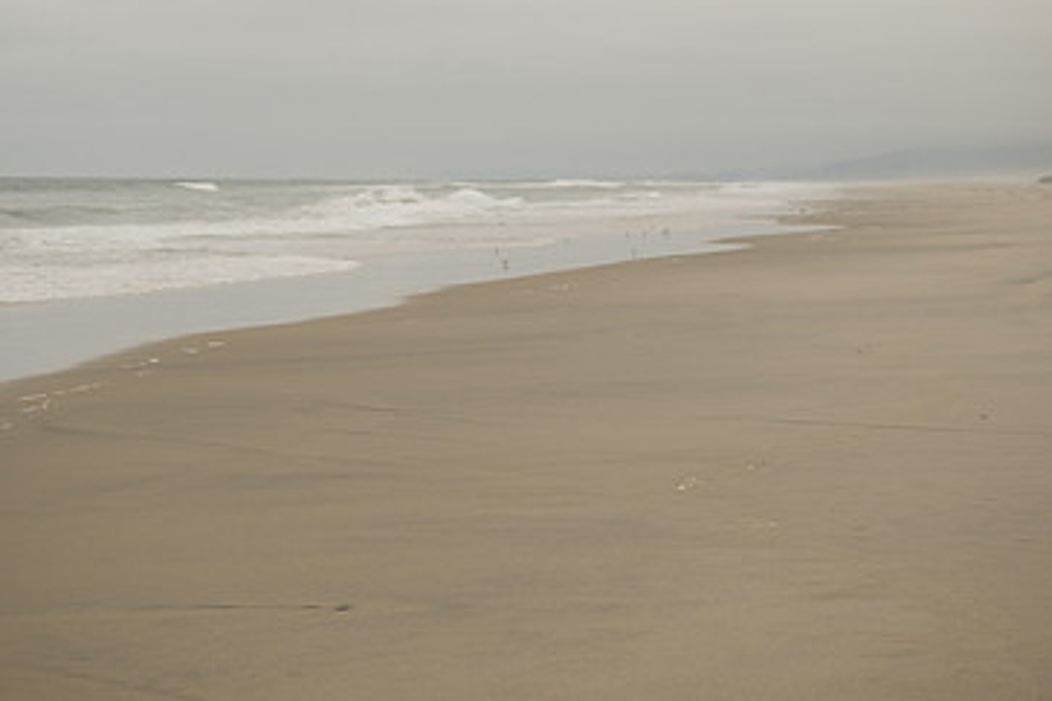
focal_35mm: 112
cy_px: 172
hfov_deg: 18.3
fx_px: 3273
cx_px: 516
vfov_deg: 12.2
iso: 100
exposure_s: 1/2500
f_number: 4
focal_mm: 70
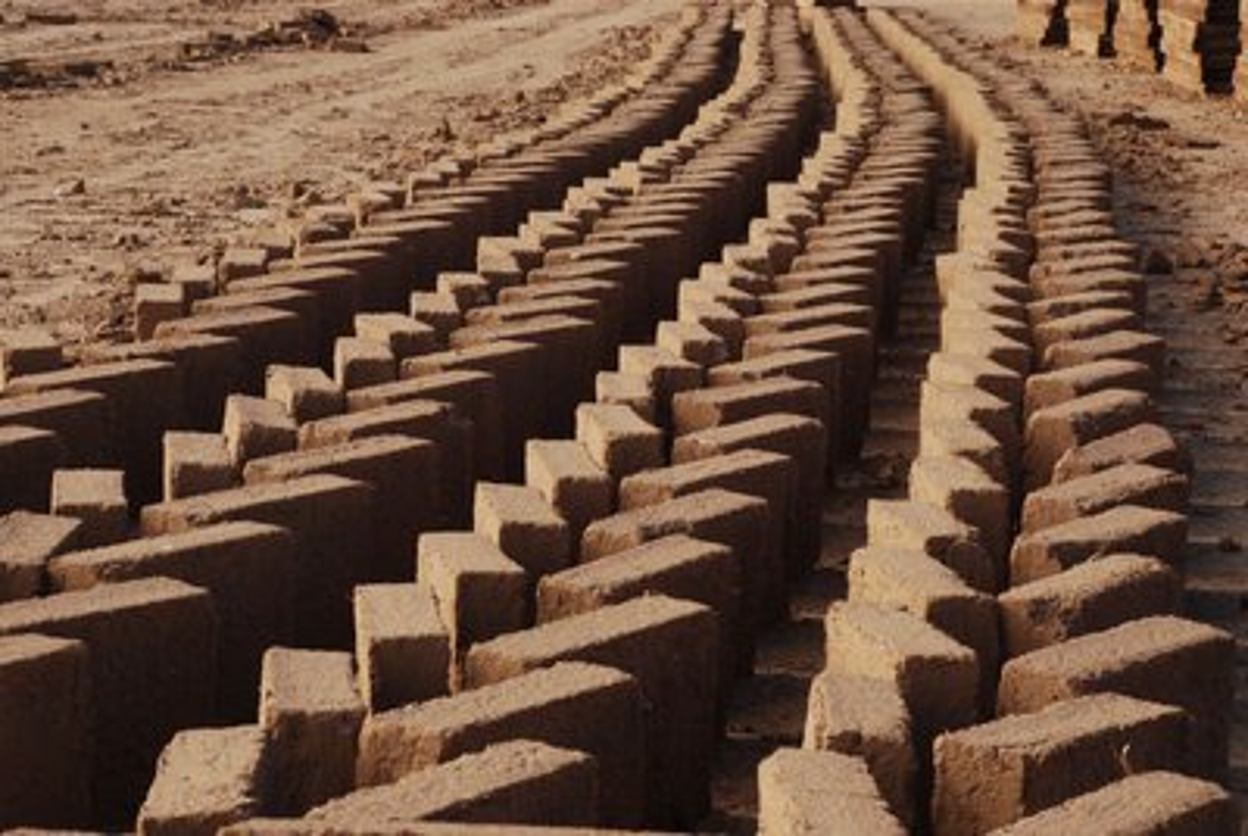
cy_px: 418
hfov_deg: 19.4
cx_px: 624
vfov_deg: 13.1
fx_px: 3645
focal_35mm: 105
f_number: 16
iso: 400
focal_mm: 70
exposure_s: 1/125
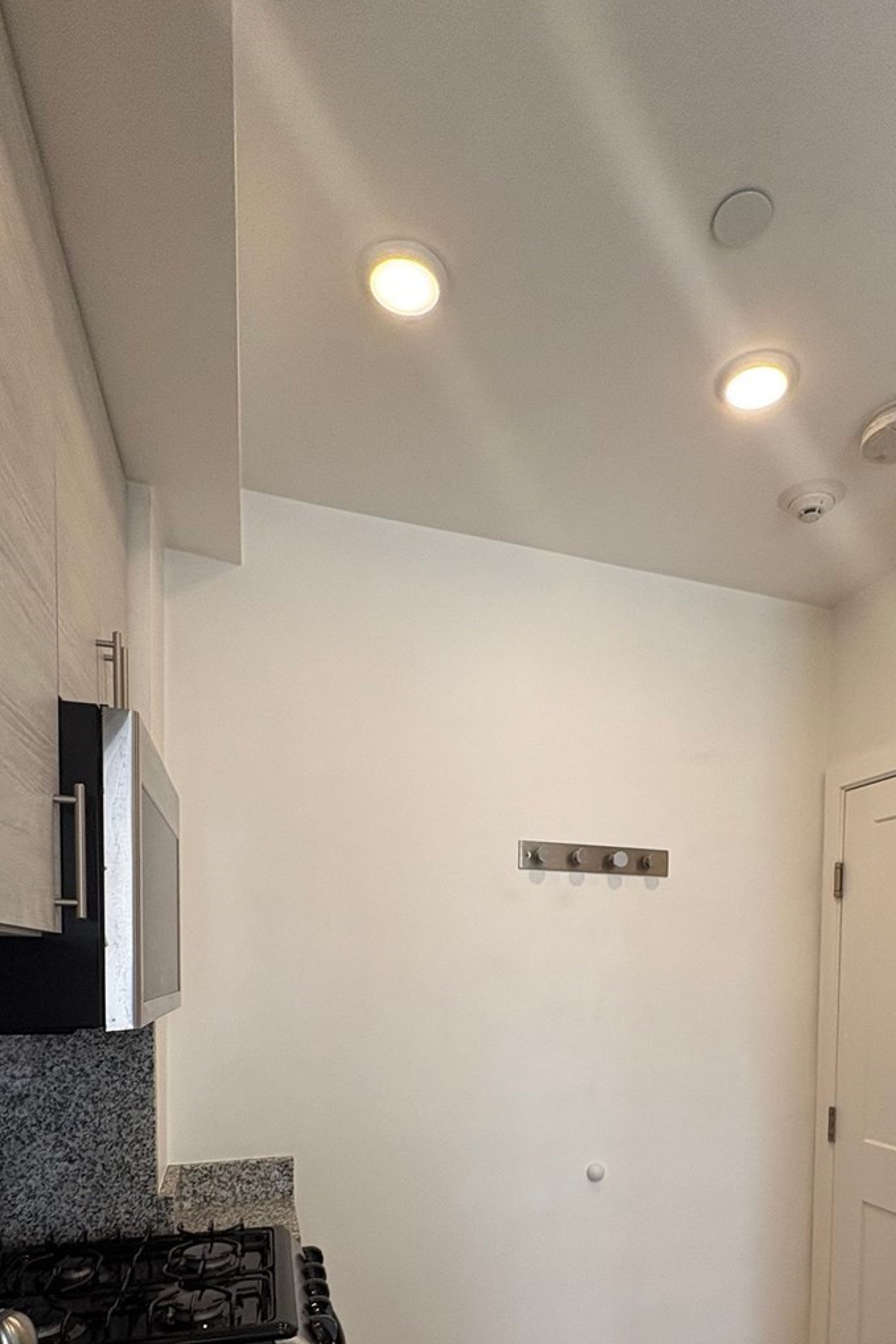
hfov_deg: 56.9
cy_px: 1007
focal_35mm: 22
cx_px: 525
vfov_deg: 73.1
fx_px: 821
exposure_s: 1/60
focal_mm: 2.22
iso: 160
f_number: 2.2
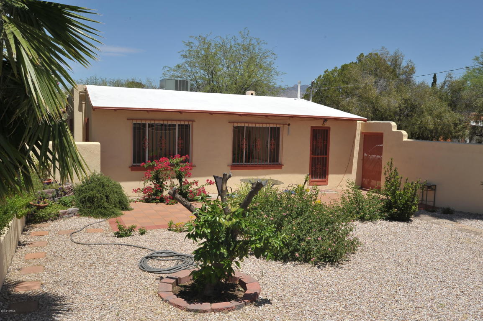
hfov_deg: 58.7
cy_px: 160
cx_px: 242
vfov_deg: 41.1
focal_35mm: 32
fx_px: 429
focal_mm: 32
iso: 250
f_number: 14
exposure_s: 1/320
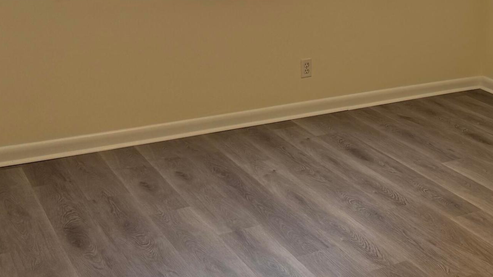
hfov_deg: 34.5
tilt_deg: -9.1
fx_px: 771
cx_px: 386
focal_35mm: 59
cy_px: -9
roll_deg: -2.7
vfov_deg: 19.7
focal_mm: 6.76
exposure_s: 1/120
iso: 160
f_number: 1.78
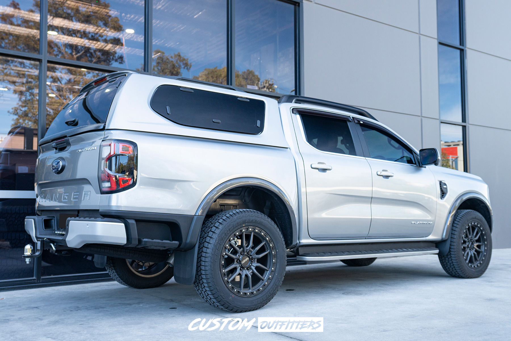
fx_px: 454
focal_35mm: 32
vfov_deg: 41.1
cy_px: 170
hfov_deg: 58.7
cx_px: 256
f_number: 4
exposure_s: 1/160
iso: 320
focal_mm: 32
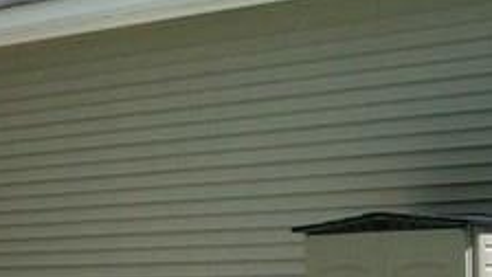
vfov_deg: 6.7
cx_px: -165
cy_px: 330
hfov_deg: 11.7
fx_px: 2335
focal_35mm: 179
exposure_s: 1/320
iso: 64
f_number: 4.8
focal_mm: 6
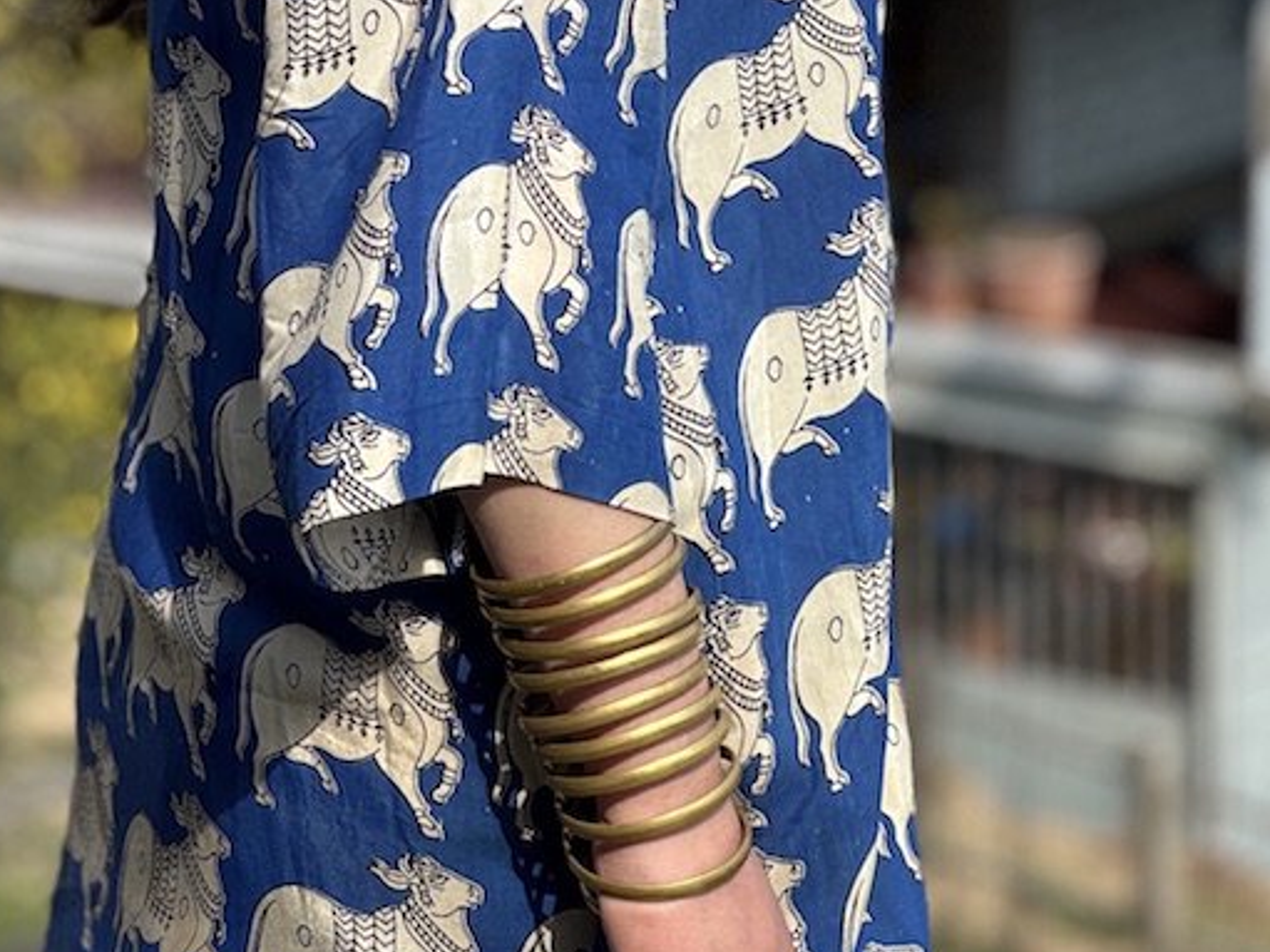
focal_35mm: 150
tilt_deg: -8.2
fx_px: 5502
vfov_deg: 9.8
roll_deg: +0.2
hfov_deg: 13.2
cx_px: 498
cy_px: -124
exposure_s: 1/391
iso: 25
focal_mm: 9
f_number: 2.8
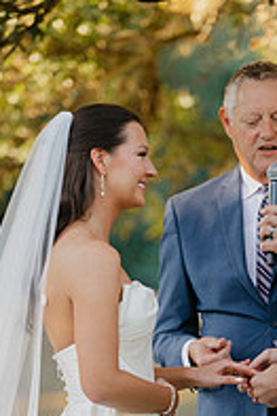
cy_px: 393
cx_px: 226
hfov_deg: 3.0
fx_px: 5295
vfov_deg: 4.5
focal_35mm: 458
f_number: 4
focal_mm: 200
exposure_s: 1/400
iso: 400
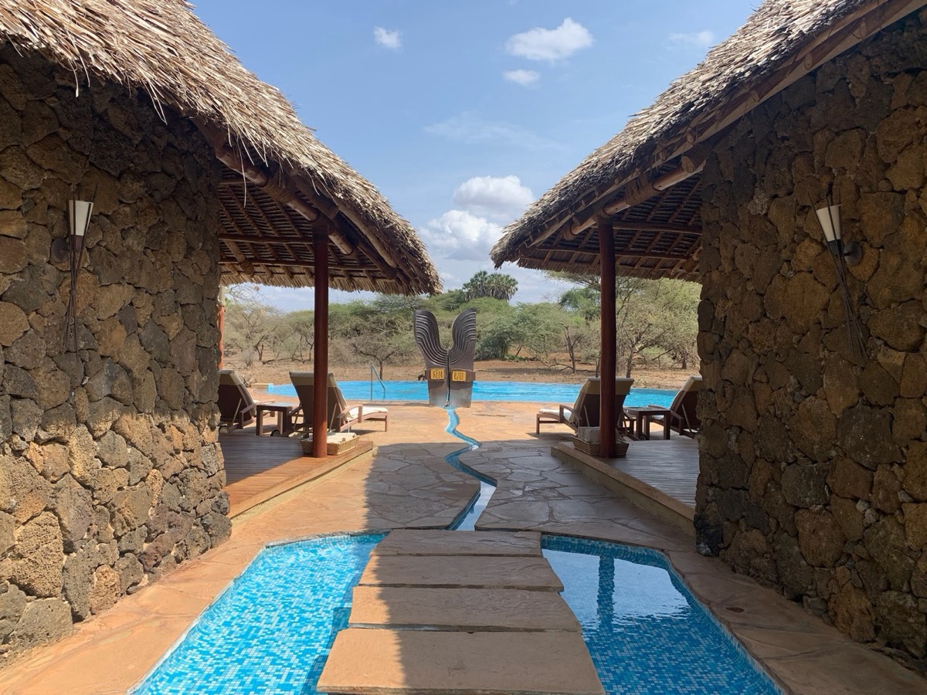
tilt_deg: -1.2
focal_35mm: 26
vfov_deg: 53.1
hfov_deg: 67.3
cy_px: 348
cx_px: 464
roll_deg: -0.7
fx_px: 696
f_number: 1.8
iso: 25
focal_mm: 4.25
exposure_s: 1/1689
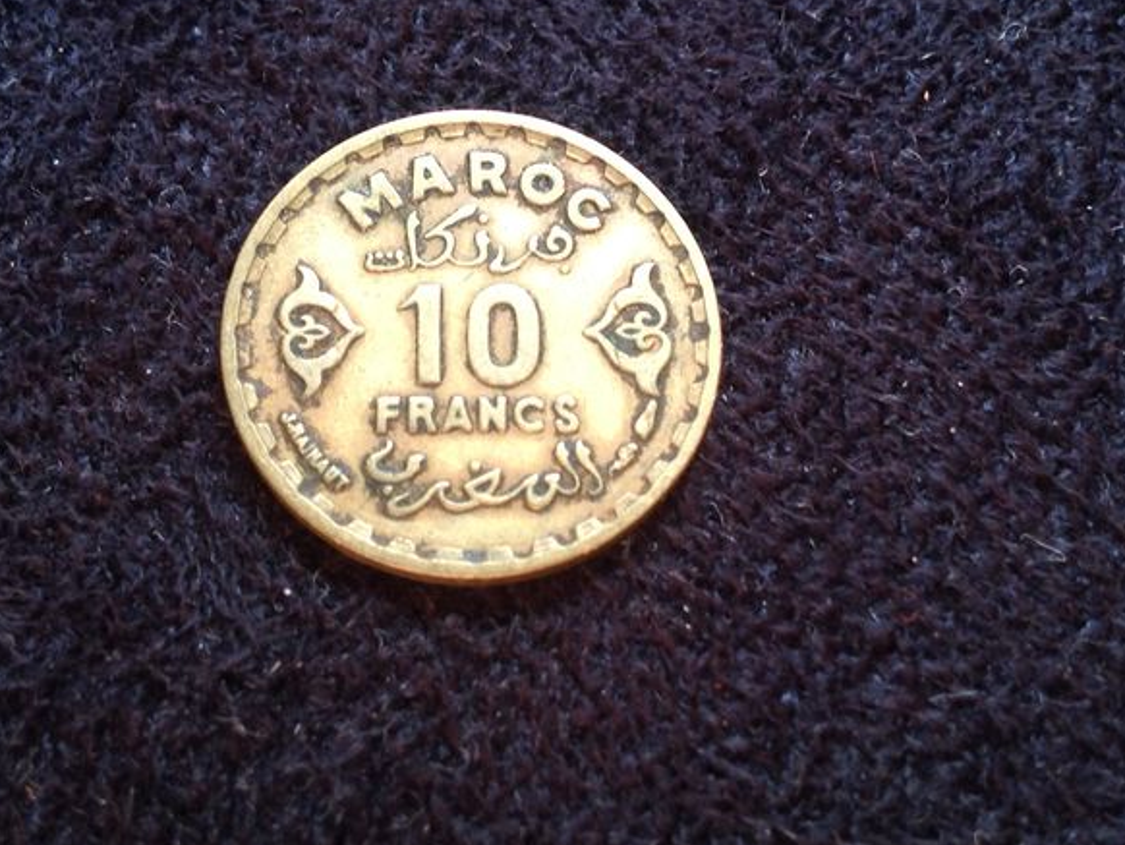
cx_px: 497
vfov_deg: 24.4
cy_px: 330
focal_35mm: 60
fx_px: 1951
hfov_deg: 32.1
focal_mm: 4.28
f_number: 2.4
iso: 50
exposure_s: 1/20
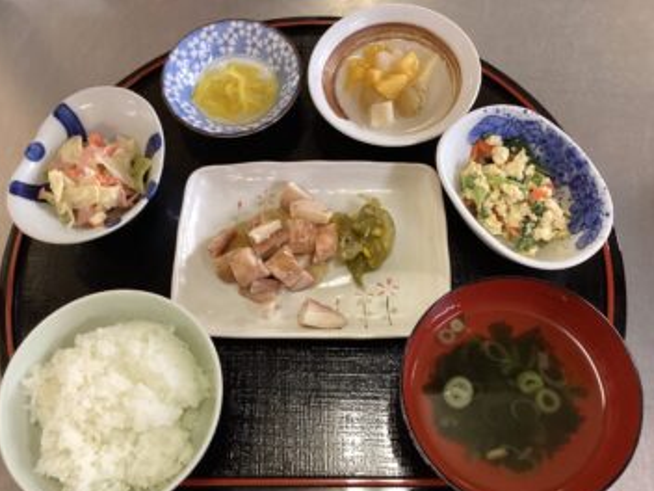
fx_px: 623
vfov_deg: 42.9
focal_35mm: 33
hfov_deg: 55.3
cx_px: 319
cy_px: 259
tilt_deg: -68.9
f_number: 2.4
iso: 250
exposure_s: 1/60
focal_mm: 3.3
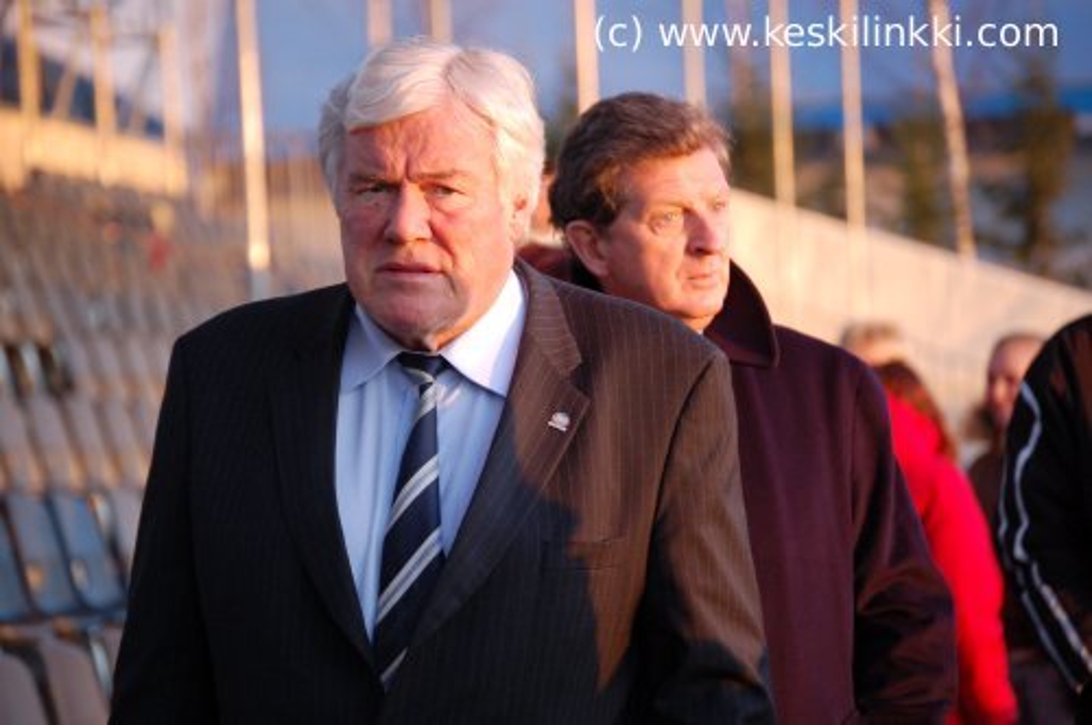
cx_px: 546
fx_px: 5089
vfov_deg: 8.1
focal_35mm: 168
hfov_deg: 12.2
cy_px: 362
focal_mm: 112
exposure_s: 1/200
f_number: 5
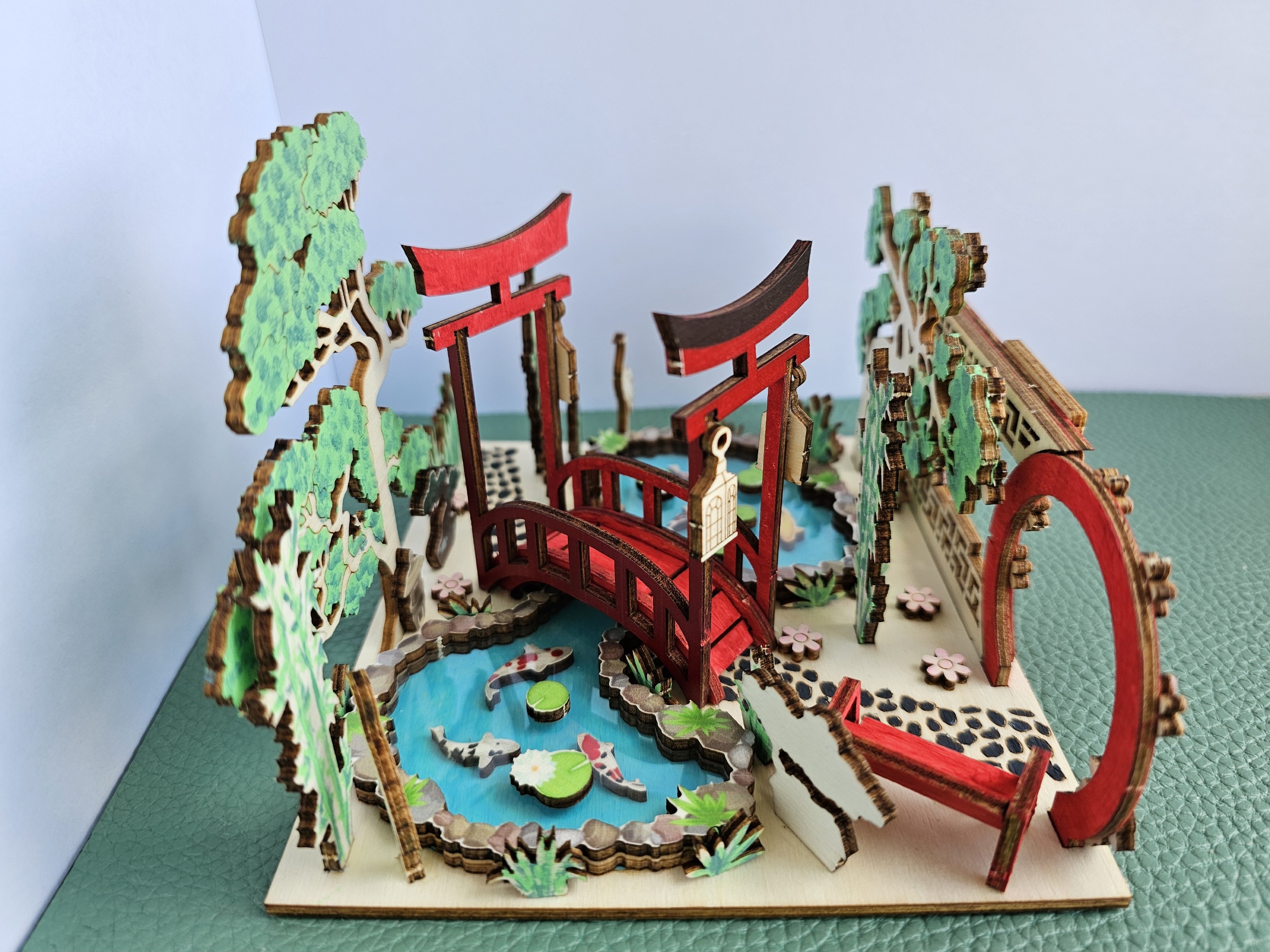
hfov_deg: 73.9
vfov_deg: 58.9
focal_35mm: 23
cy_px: 476
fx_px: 844
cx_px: 635
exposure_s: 1/182
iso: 50
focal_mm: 6.3
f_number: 1.7
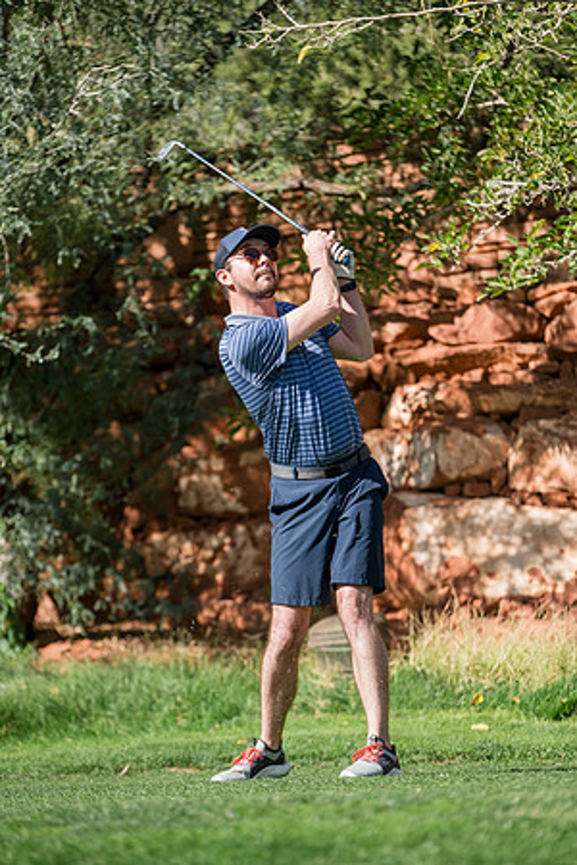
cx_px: 288
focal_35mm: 123
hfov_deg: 11.1
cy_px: 432
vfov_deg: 16.7
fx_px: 2957
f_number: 2.8
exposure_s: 1/2000
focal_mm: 123
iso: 250
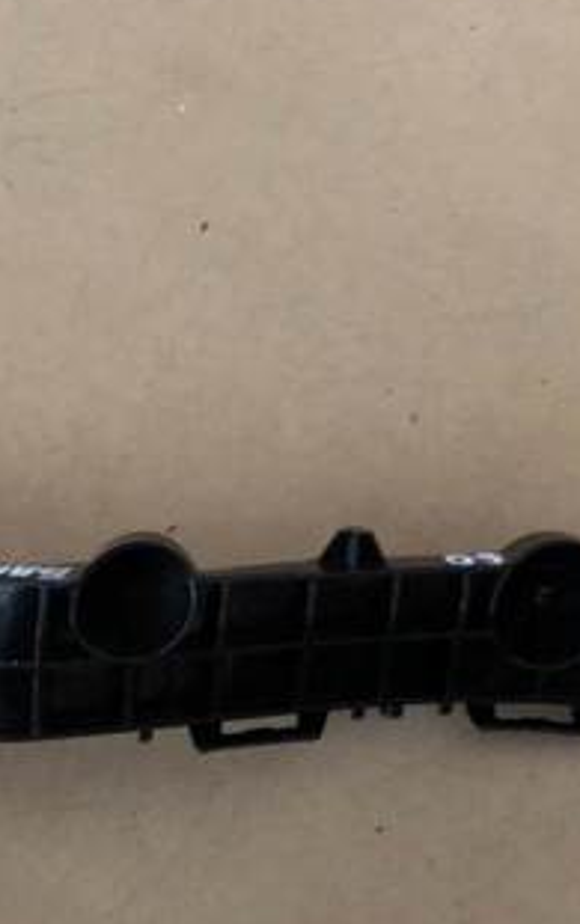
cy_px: 668
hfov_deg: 20.8
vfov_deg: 32.9
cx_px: 42
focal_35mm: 61
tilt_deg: -75.8
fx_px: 1539
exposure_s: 1/4
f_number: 1.8
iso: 160
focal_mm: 4
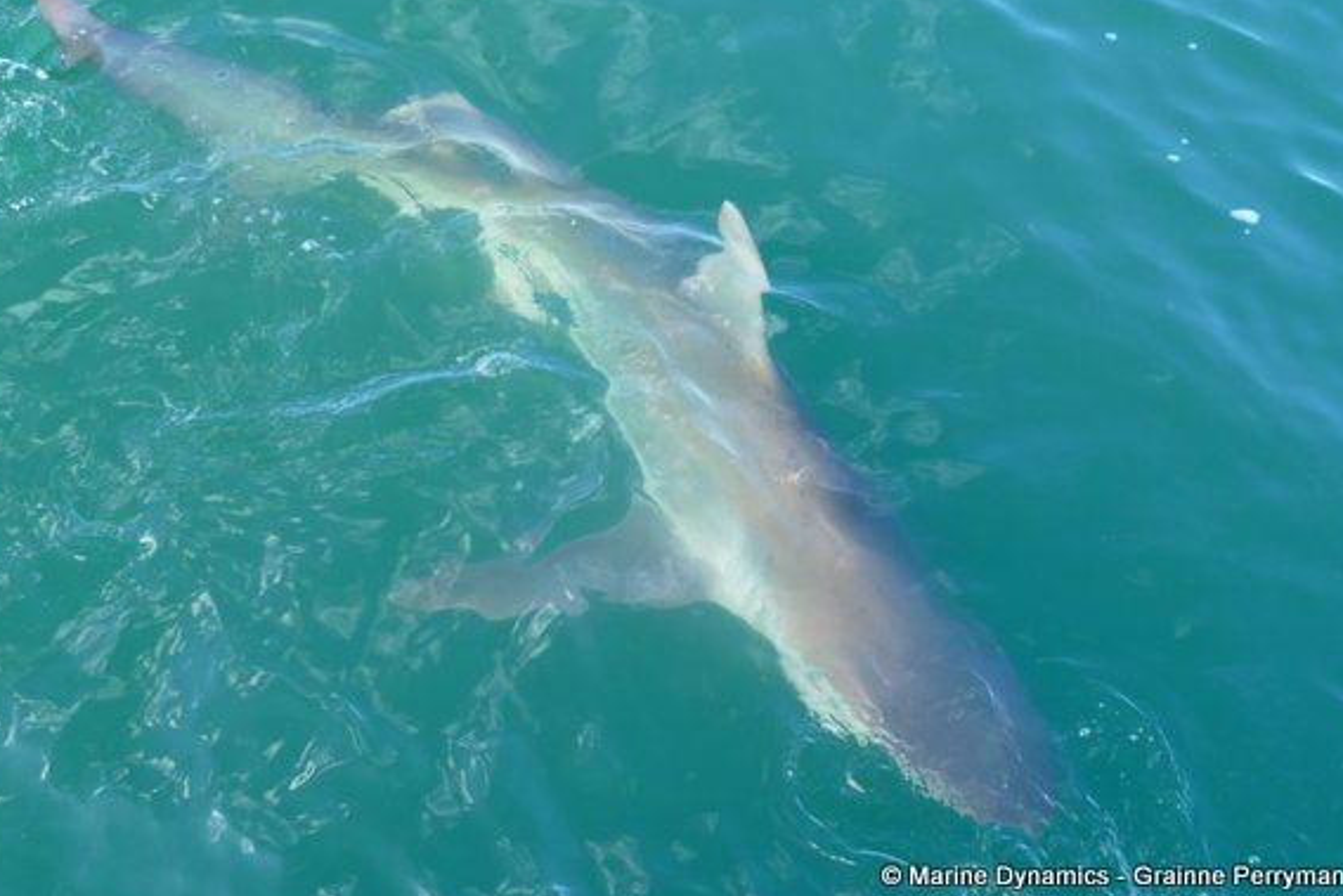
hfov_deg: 51.9
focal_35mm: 37
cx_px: 674
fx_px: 1381
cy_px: 448
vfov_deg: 36.0
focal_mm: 12.64
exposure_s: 1/125
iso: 125
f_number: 3.1
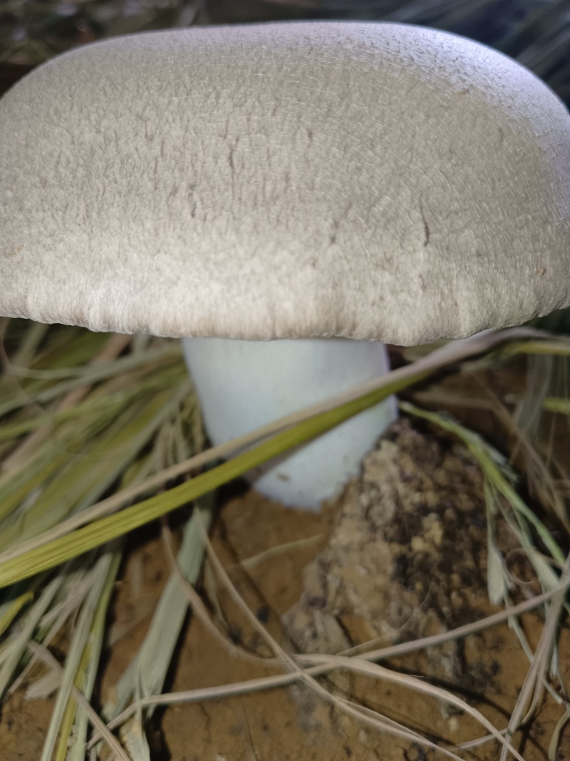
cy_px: 380
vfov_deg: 67.3
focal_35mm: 26
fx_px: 571
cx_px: 285
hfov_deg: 53.1
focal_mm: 4.05
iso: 719
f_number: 1.8
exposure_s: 1/100
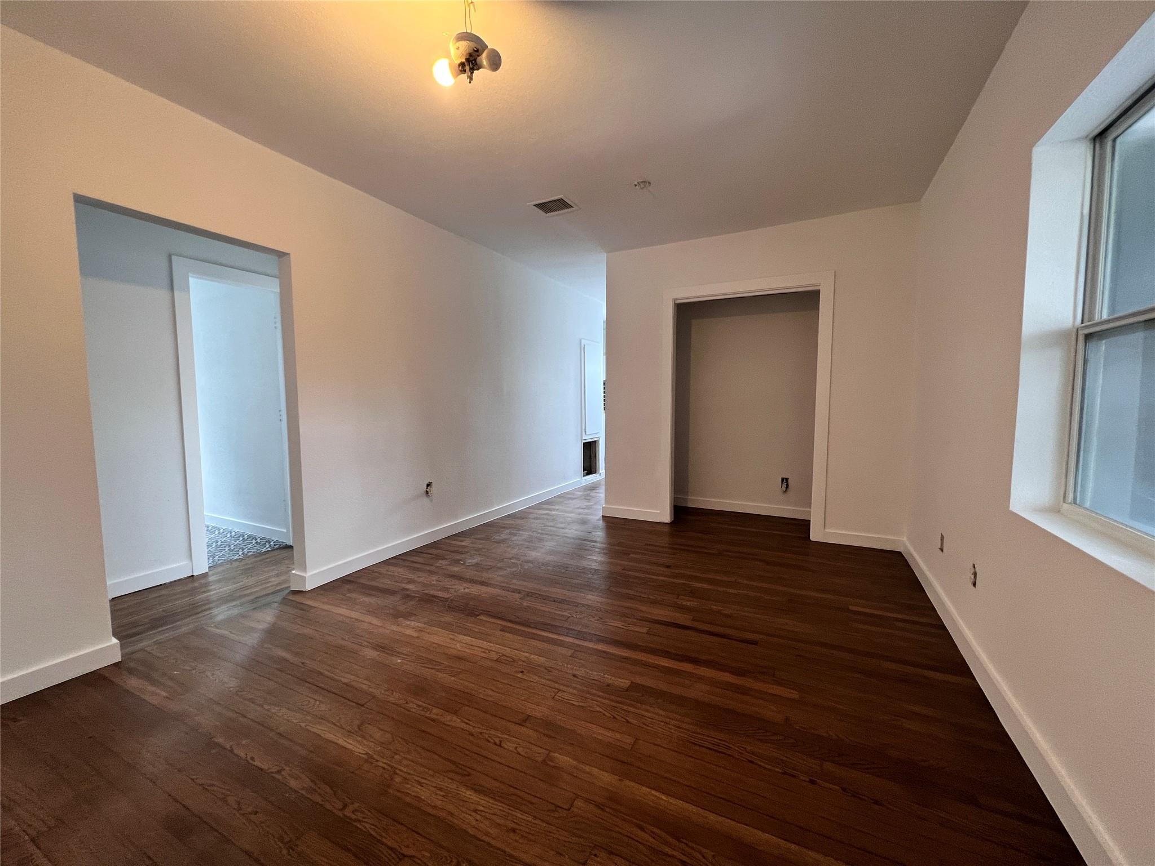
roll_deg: +0.2
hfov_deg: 106.2
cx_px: 578
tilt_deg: -4.7
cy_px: 433
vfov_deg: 89.9
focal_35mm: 13
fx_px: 434
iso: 125
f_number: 1.8
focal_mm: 1.57
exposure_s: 1/60
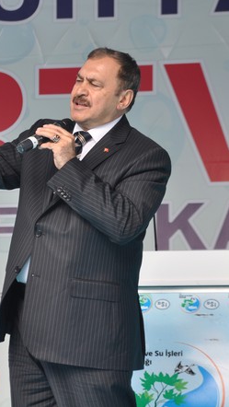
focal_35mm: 250
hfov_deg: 4.9
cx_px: 30
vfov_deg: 8.6
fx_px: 2693
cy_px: 204
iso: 200
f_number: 7.1
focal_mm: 105
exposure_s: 1/200
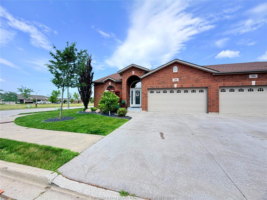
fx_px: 108
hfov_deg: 102.1
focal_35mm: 14
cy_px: 100
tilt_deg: +1.3
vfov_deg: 85.7
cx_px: 134
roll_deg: +0.2
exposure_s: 1/540
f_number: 2.2
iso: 40
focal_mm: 2.22
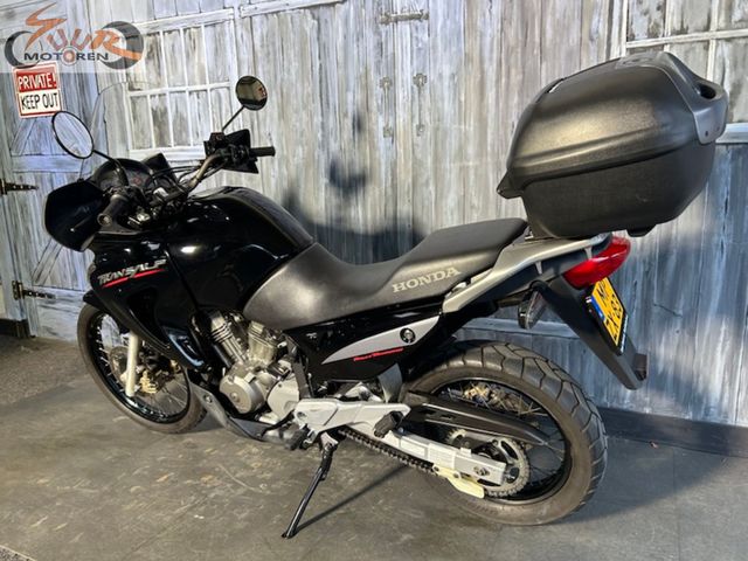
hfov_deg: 67.3
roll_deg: +1.5
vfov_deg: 53.1
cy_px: 280
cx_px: 374
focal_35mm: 26
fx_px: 562
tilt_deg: -12.3
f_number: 1.5
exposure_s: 1/100
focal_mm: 5.7
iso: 40
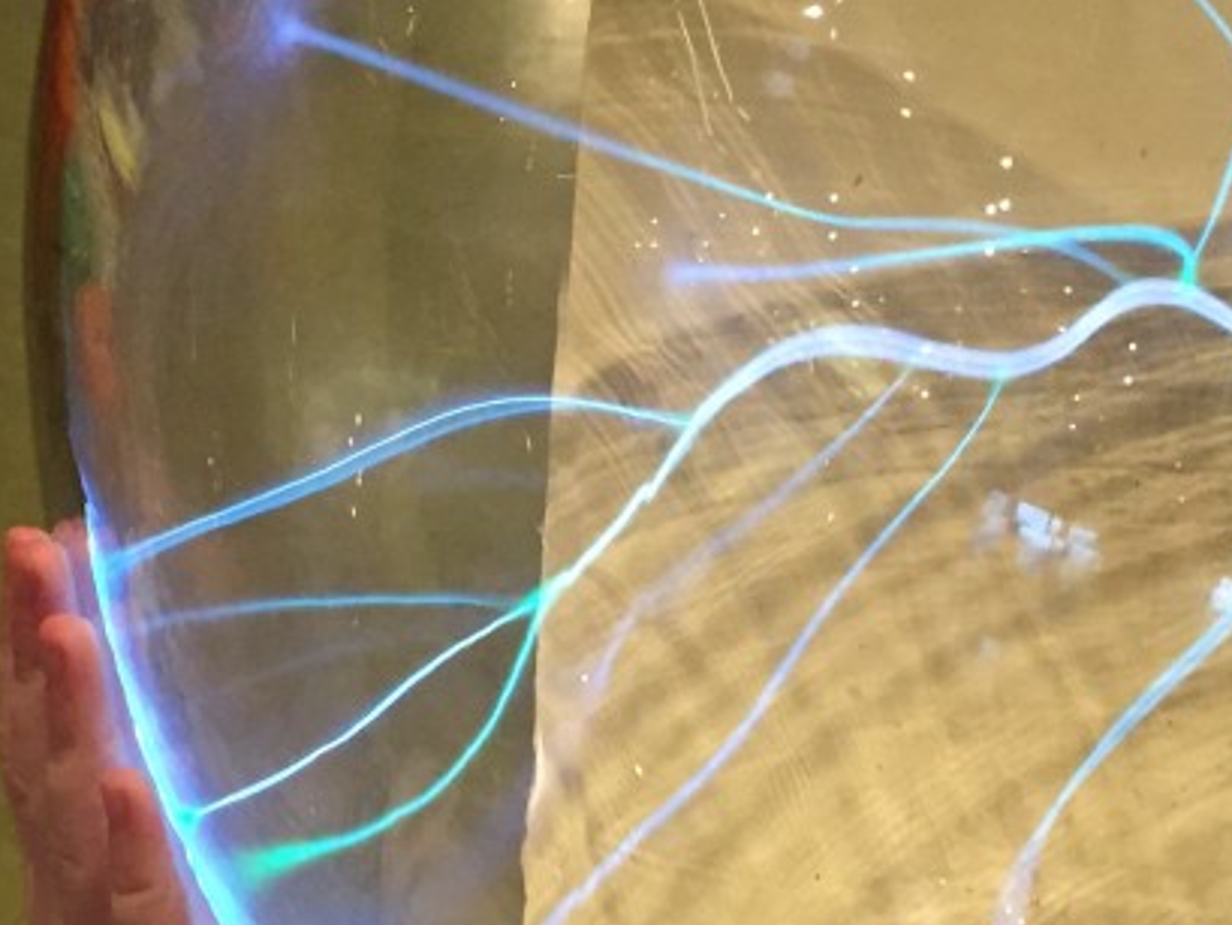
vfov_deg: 17.3
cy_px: 630
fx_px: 3026
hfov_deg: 23.0
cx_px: 473
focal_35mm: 85
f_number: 2.2
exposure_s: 1/30
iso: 200
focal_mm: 4.15
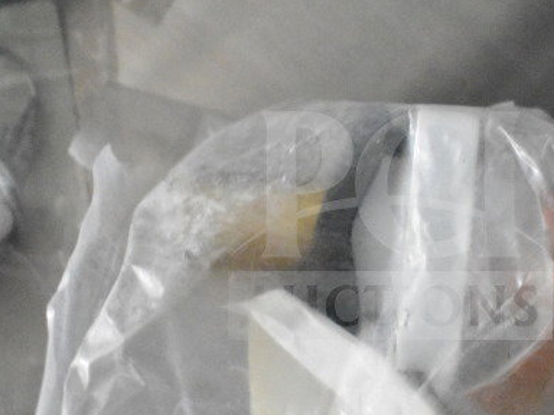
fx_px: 880
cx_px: 390
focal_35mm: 55
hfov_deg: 34.5
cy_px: 226
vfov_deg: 26.5
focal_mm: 24
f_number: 3.8
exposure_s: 1/40
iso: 22800
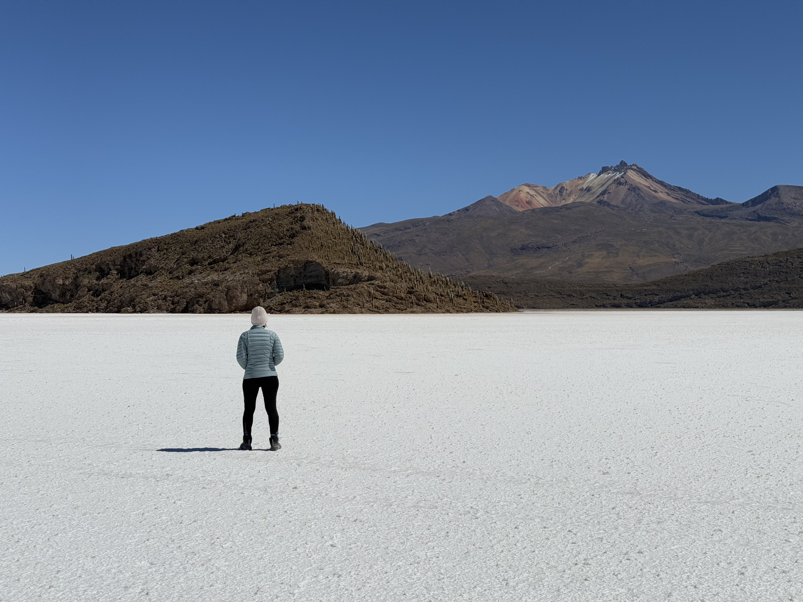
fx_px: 1113
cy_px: 301
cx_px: 402
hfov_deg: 39.7
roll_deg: -0.3
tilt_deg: +0.2
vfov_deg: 30.3
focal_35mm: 48
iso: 50
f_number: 1.78
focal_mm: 6.76
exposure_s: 1/11364
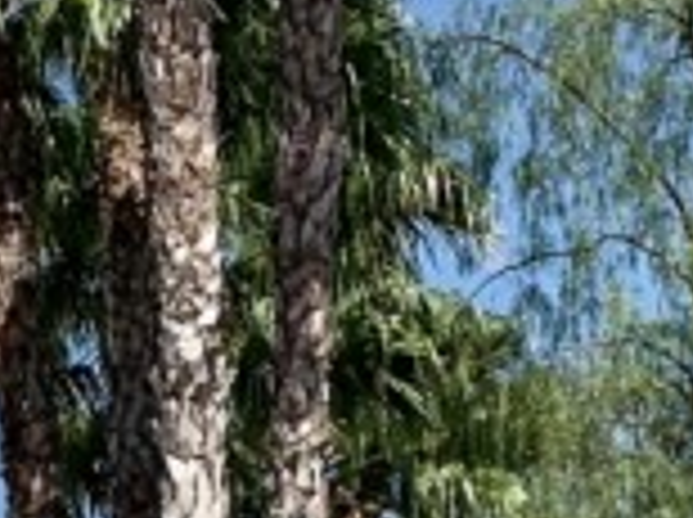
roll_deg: -0.4
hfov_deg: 9.1
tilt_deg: +1.8
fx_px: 4058
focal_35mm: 203
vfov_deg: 6.5
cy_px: 1698
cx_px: -716
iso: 25
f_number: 1.8
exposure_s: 1/4098
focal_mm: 4.25
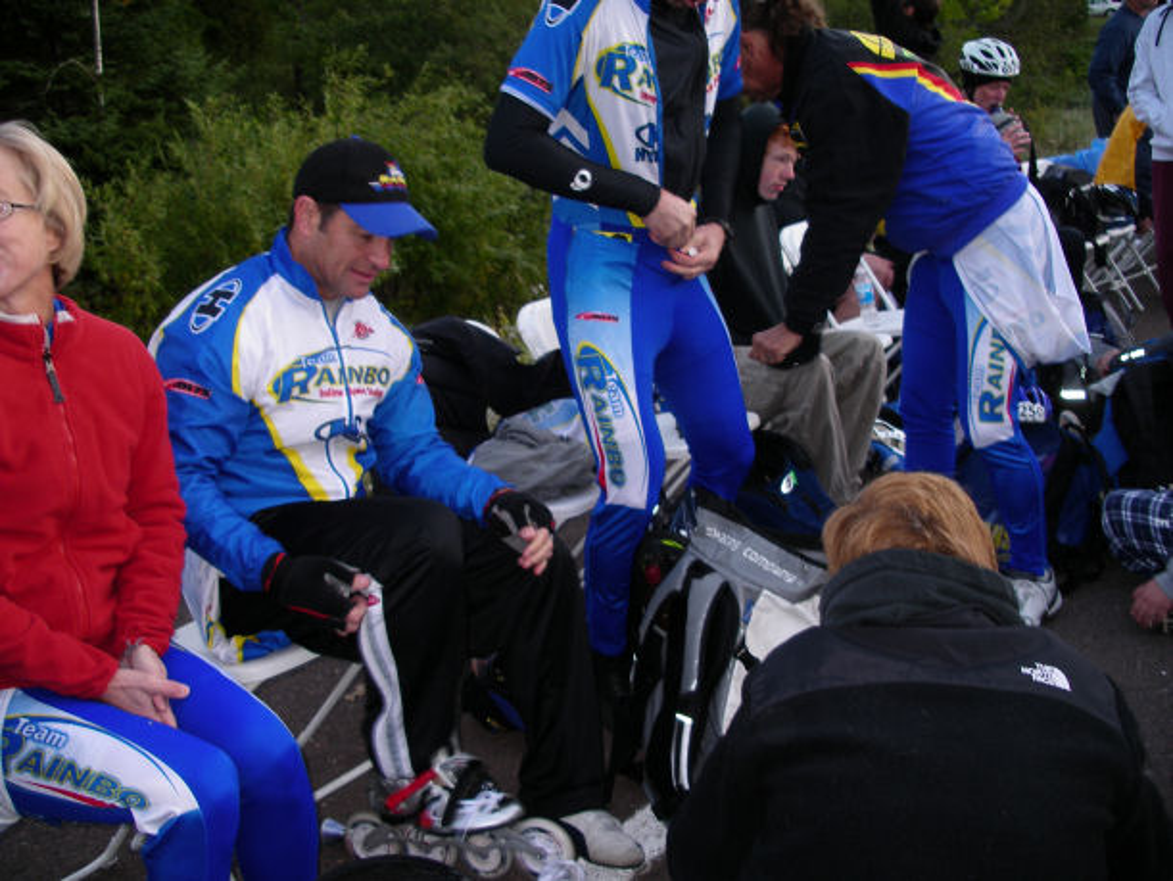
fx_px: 1255
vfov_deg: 38.7
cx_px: 586
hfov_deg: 50.1
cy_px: 440
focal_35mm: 37
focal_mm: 7.8
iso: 80
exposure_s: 1/40
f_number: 2.8
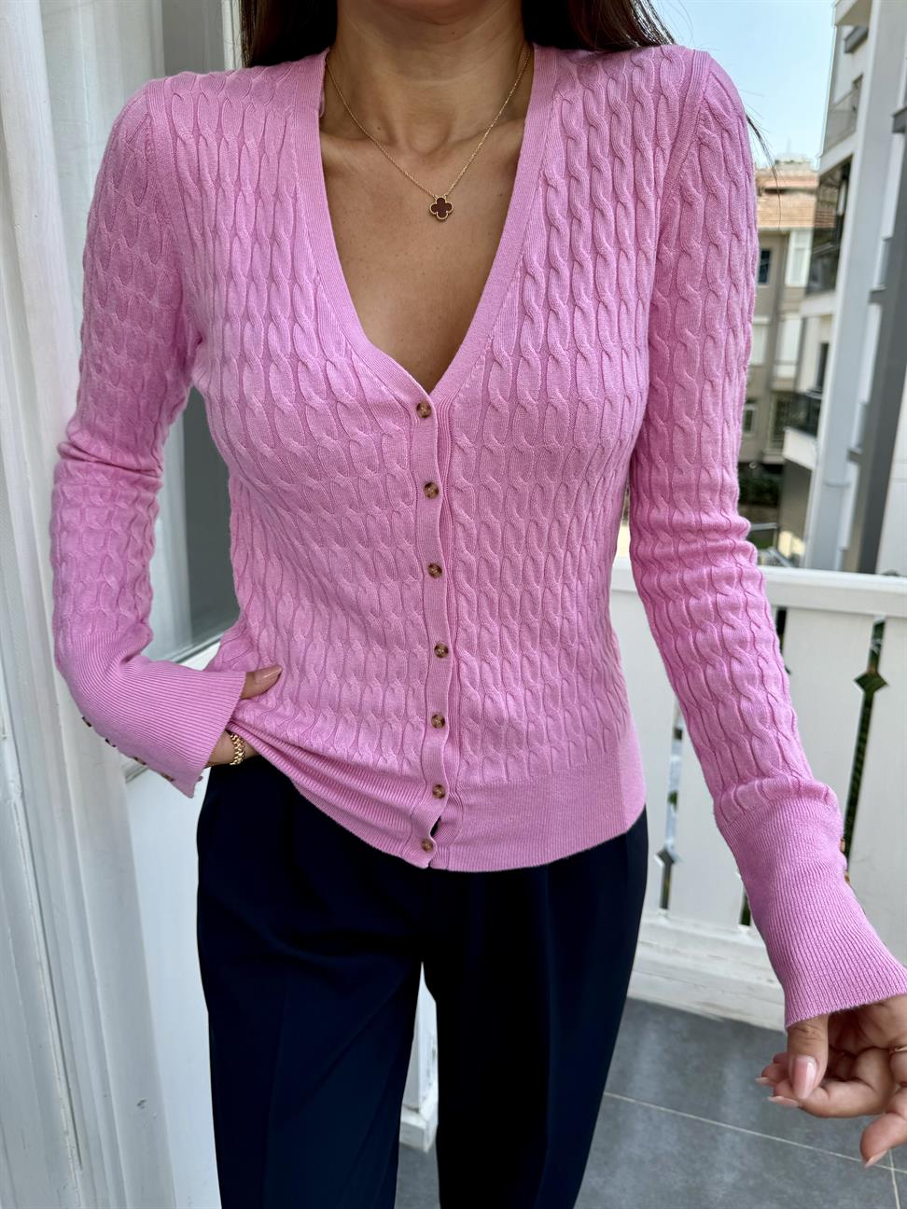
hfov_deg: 56.8
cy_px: 604
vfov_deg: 71.6
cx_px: 454
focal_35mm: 24
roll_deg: -1.1
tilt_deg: -17.1
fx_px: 838
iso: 80
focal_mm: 6.76
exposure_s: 1/900
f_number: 1.78
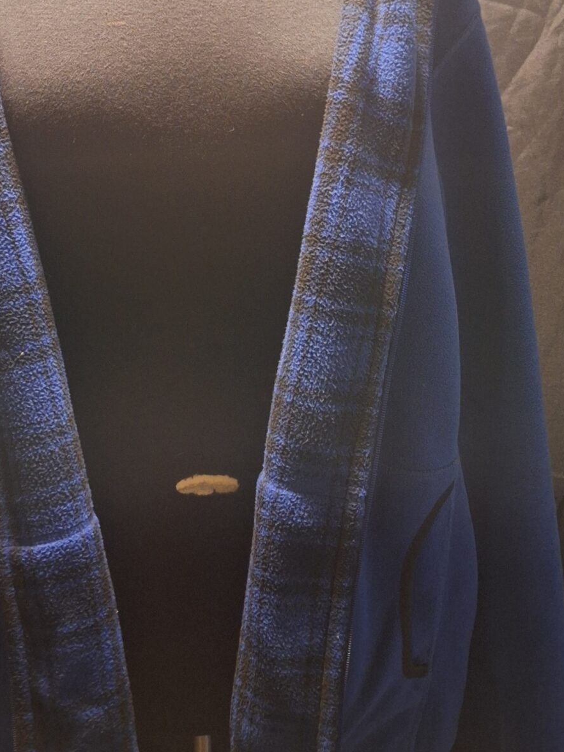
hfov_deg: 28.7
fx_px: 1087
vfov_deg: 37.9
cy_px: 273
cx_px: 152
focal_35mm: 50
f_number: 1.8
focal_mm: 5.54
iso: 640
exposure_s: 1/20
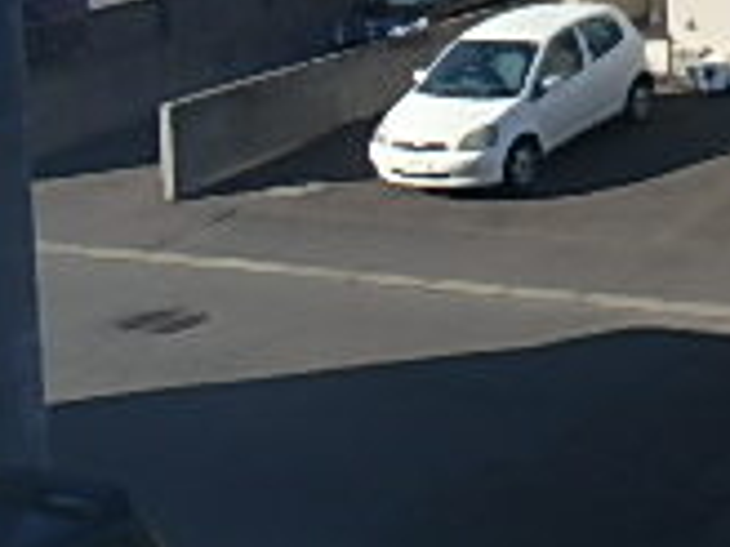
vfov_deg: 17.0
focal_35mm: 82
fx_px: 1729
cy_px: -151
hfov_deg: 20.5
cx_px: 1091
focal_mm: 3.7
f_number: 3.5
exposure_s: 1/1000
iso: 125
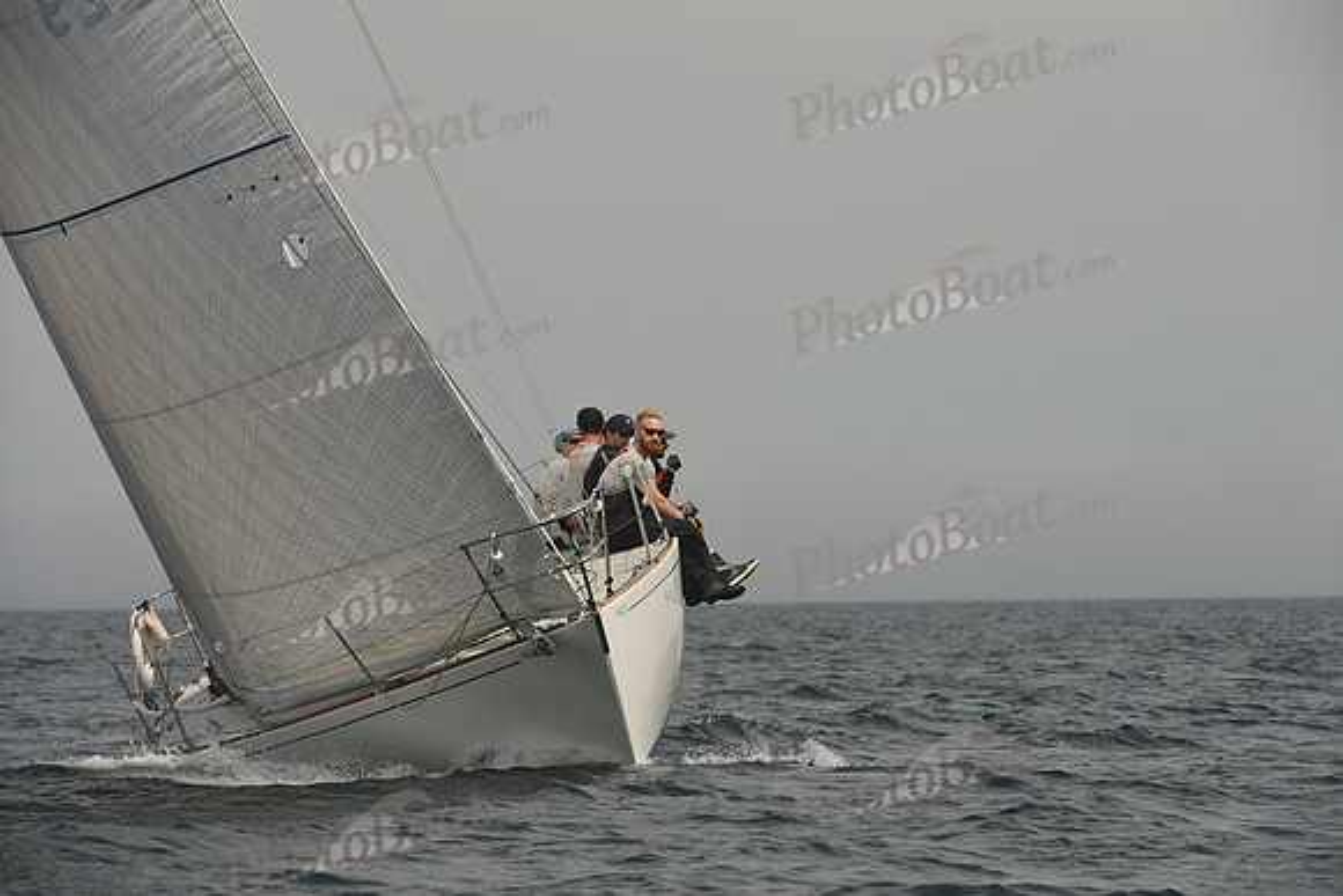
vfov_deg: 5.1
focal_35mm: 270
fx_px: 10074
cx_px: 672
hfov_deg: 7.6
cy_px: 448
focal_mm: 270
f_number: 8
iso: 250
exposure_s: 1/800
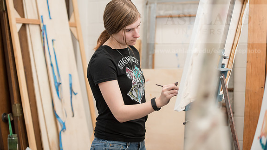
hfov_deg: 28.6
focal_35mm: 74
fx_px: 524
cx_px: 133
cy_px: 61
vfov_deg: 16.3
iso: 800
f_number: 3.2
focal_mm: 70
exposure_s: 1/200
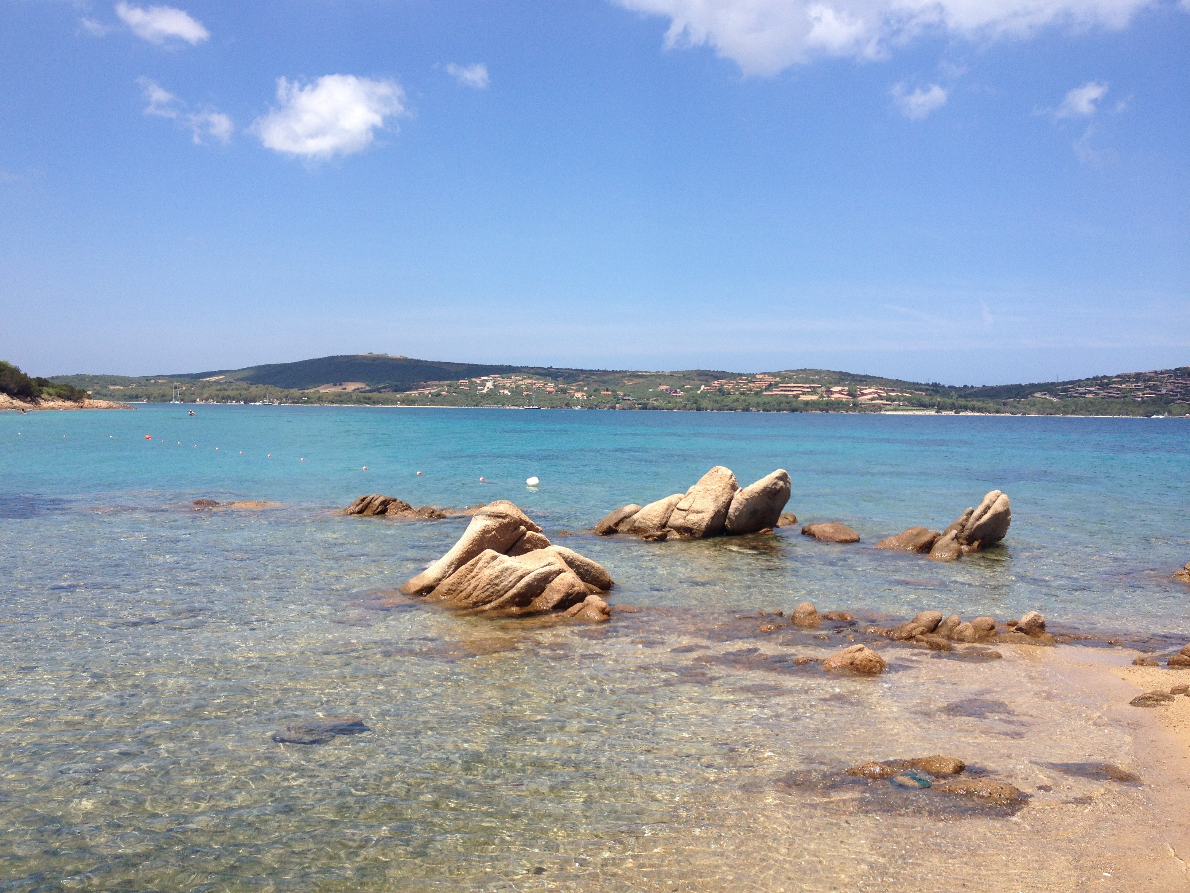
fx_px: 1203
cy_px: 446
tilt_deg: -4.6
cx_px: 595
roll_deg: -0.7
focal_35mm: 35
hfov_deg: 52.6
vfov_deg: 40.7
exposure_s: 1/1972
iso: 50
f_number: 2.4
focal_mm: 4.28
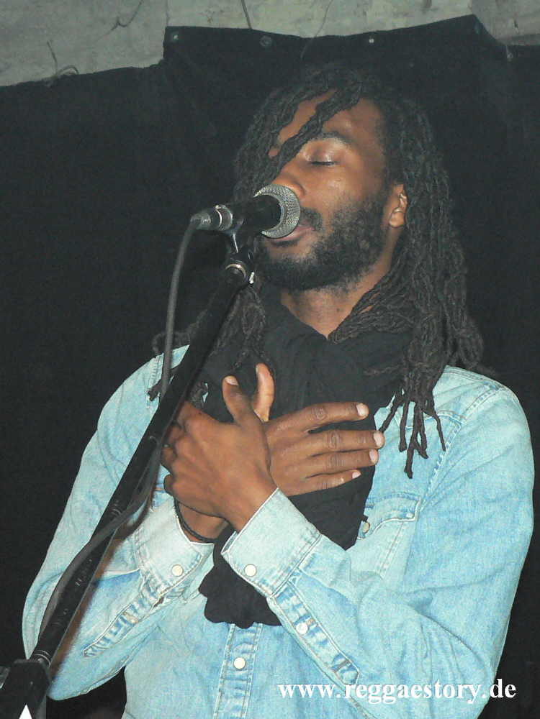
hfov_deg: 25.2
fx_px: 1206
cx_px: 270
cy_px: 360
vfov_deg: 33.2
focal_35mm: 58
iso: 400
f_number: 3.2
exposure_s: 1/60
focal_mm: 9.9
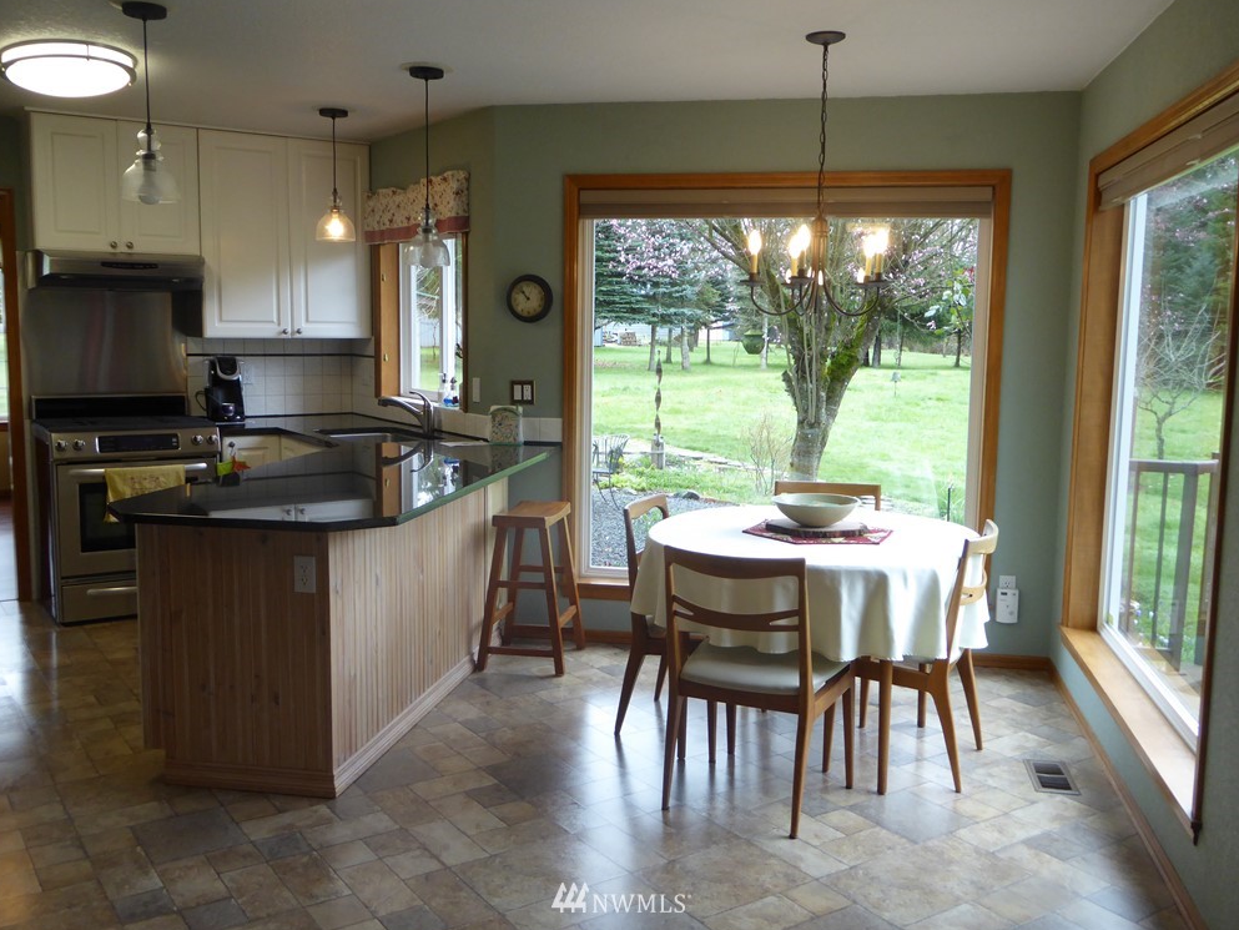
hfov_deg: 55.3
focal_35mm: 33
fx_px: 1181
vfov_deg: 43.0
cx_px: 621
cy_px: 466
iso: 200
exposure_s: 1/60
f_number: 3.5
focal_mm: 5.4
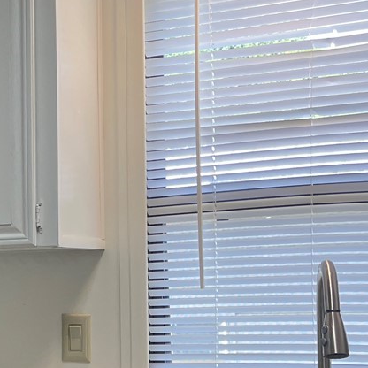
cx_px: -177
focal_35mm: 85
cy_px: 285
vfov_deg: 20.2
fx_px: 1022
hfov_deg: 18.2
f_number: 1.6
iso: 50
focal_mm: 5.1
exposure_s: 1/120
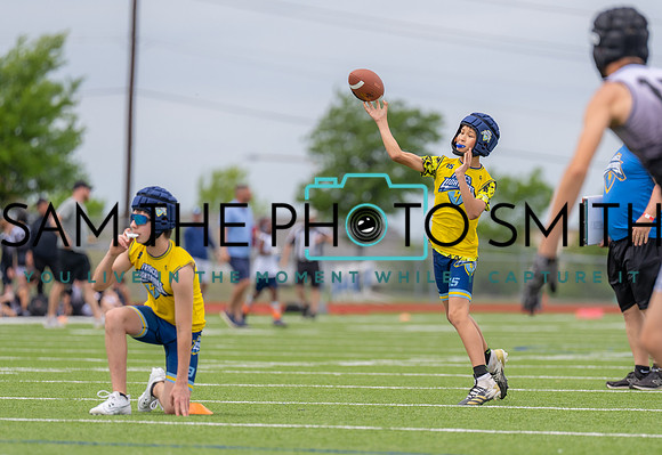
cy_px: 271
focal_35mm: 315
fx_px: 5852
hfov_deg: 6.5
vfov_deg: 4.5
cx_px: 412
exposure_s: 1/2000
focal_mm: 200
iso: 100
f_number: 2.8
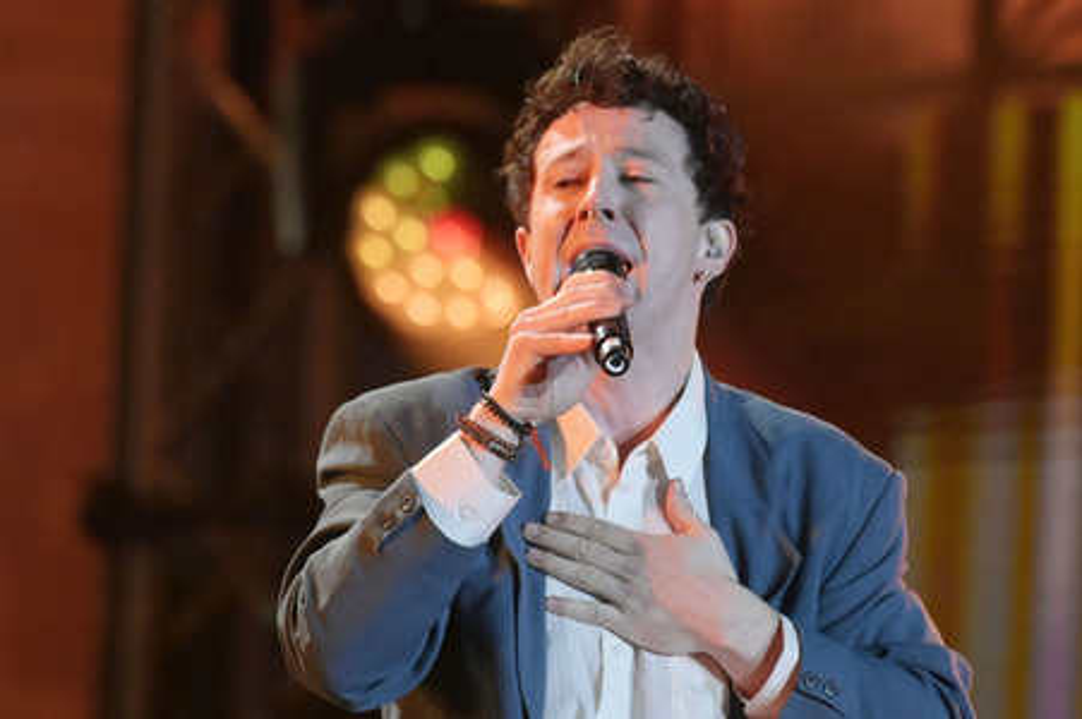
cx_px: 541
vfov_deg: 2.9
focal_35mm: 480
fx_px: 14416
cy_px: 360
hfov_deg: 4.3
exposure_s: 1/640
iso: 12800
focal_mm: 480
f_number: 6.3
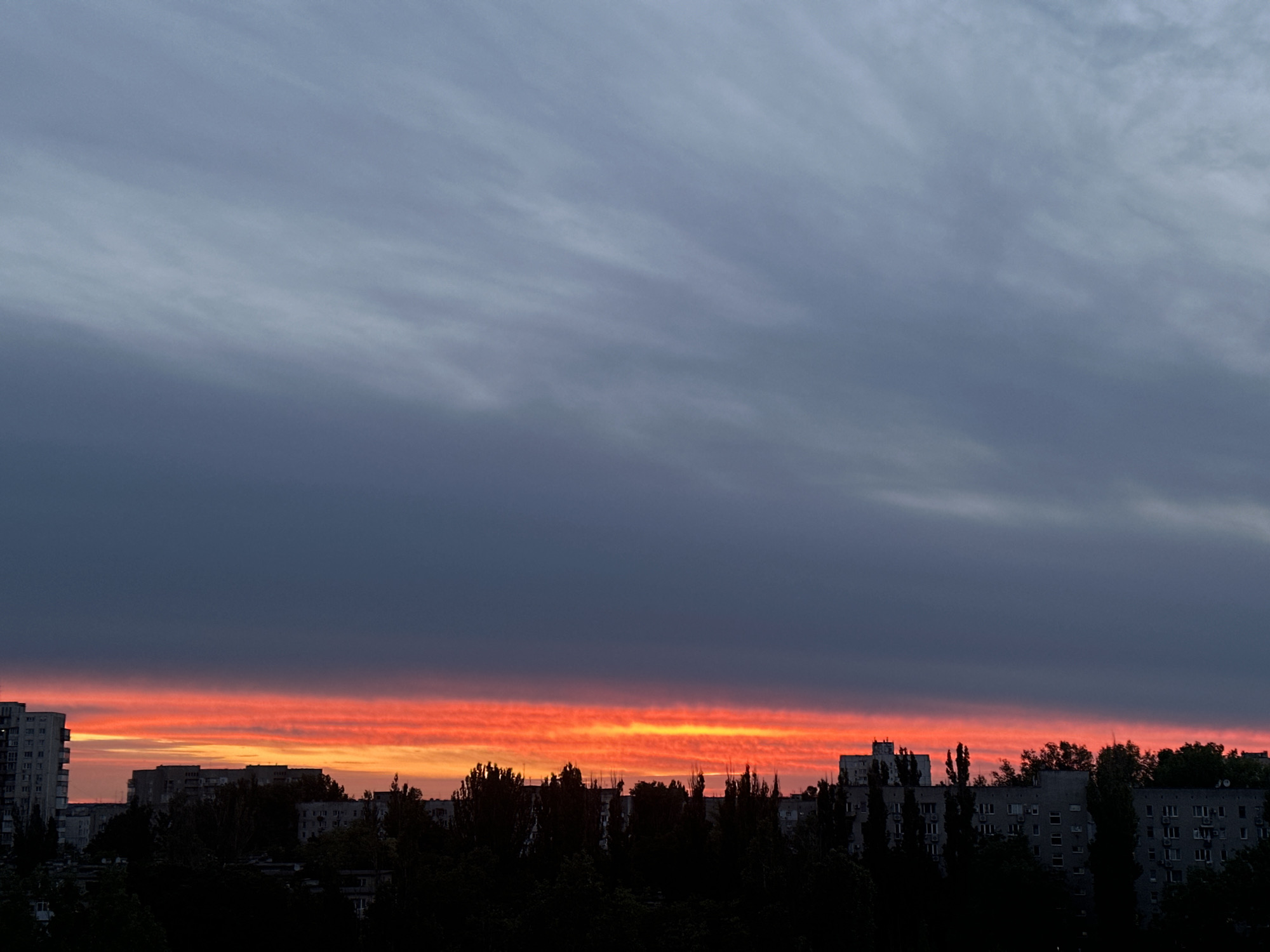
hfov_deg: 39.7
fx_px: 1761
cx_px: 635
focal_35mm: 48
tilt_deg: +9.6
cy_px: 476
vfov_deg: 30.3
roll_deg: +0.5
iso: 80
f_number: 1.78
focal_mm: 6.86
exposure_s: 1/80
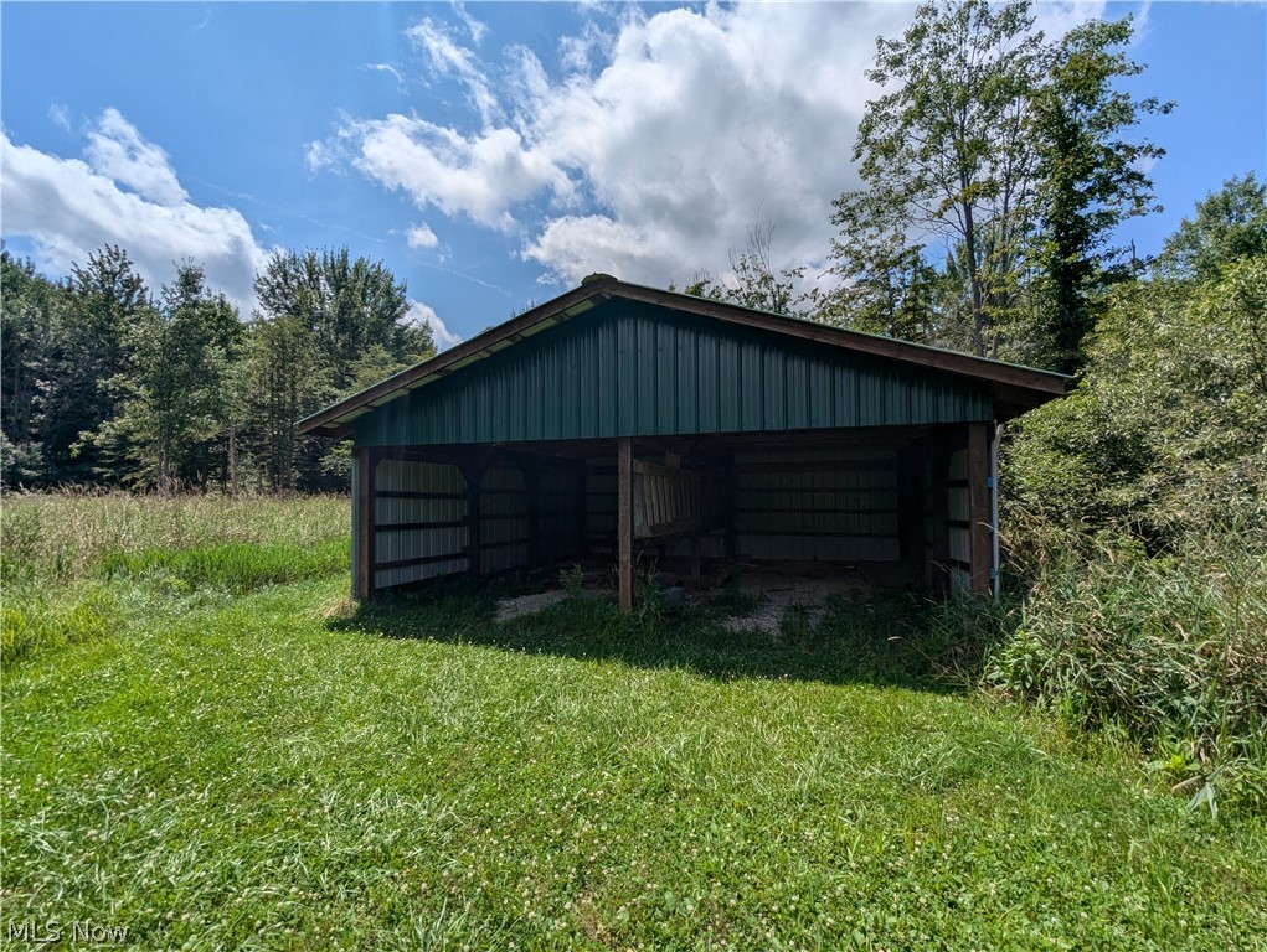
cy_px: 476
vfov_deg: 78.2
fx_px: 586
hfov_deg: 94.4
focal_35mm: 16
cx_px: 634
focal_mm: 2.35
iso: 48
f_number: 2.2
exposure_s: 1/3876
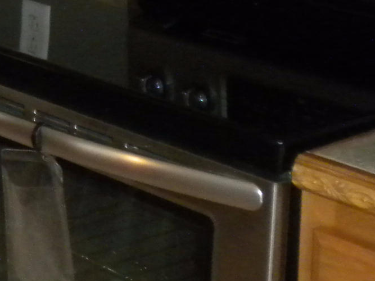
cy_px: -76
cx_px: -280
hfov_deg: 12.3
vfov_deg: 9.8
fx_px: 1603
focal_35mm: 148
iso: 400
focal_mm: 6.6
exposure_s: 1/30
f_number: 3.5
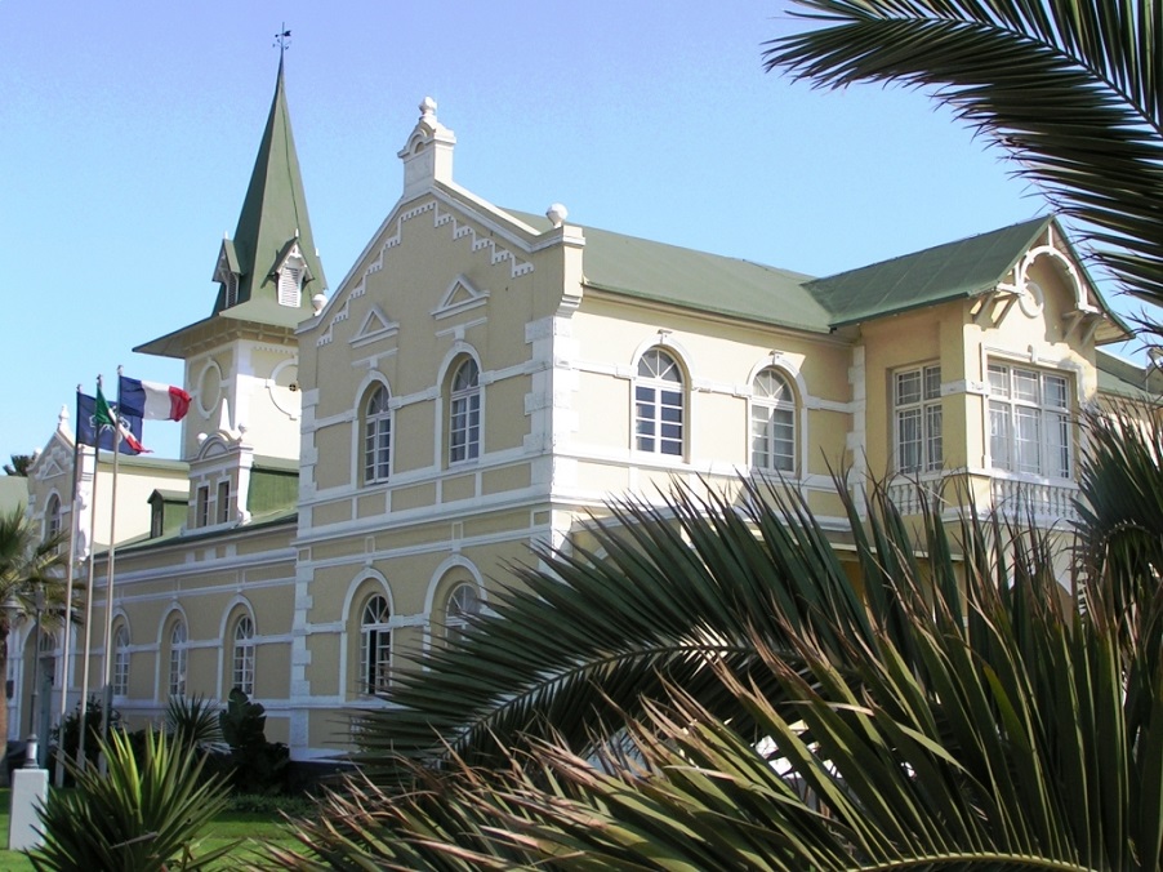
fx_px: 1579
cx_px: 582
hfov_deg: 40.4
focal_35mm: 47
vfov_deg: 30.9
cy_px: 436
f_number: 5.6
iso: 50
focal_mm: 7.3
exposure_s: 1/400
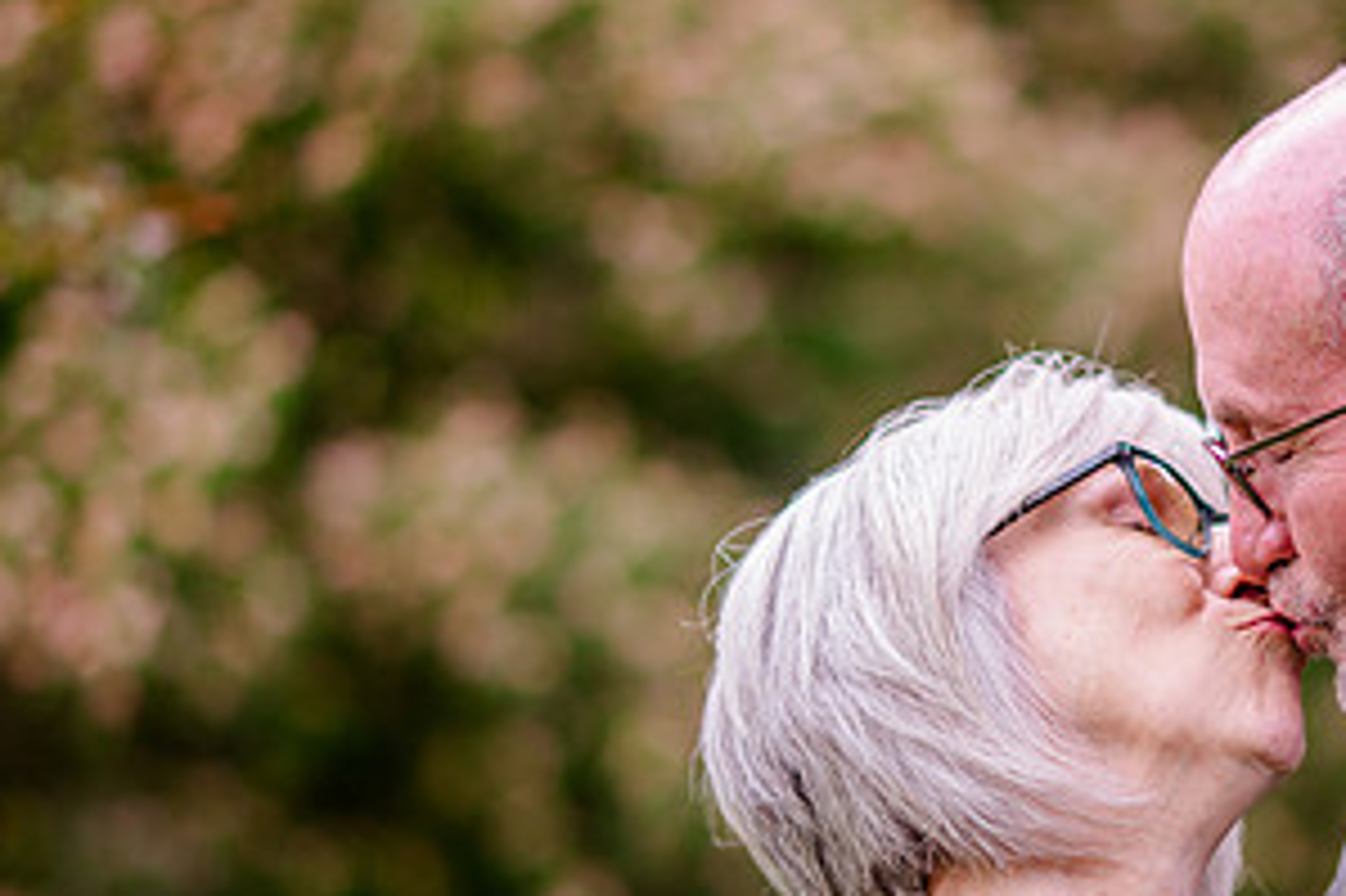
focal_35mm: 204
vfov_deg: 6.7
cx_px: 1116
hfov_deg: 10.1
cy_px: 642
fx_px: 7623
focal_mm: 105
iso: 200
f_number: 2
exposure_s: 1/400
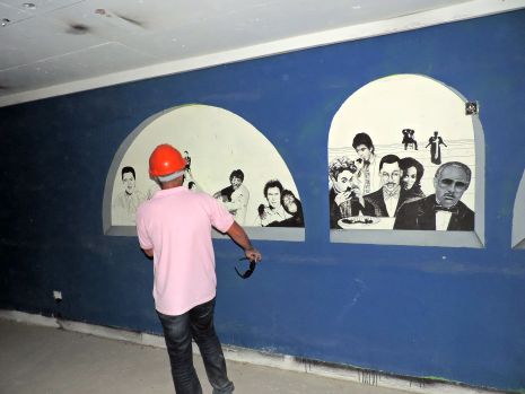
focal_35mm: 24
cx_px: 262
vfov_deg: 56.8
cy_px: 197
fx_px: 364
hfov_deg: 71.6
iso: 200
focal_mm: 4.3
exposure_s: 1/30
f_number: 3
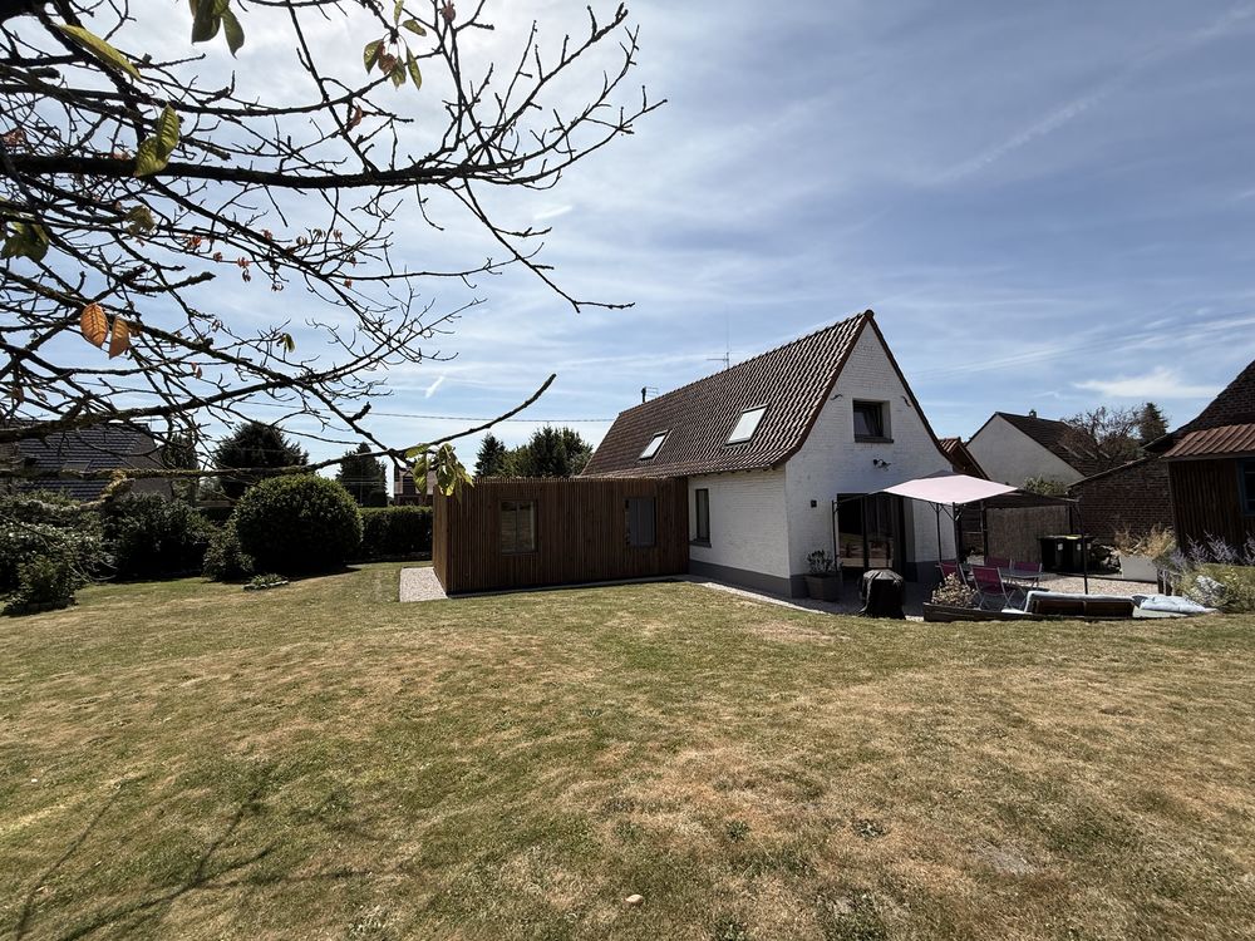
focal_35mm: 14
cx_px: 628
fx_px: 508
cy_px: 470
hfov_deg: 102.1
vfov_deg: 85.7
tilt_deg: +3.2
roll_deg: +0.6
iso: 50
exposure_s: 1/2717
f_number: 2.2
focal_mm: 2.22
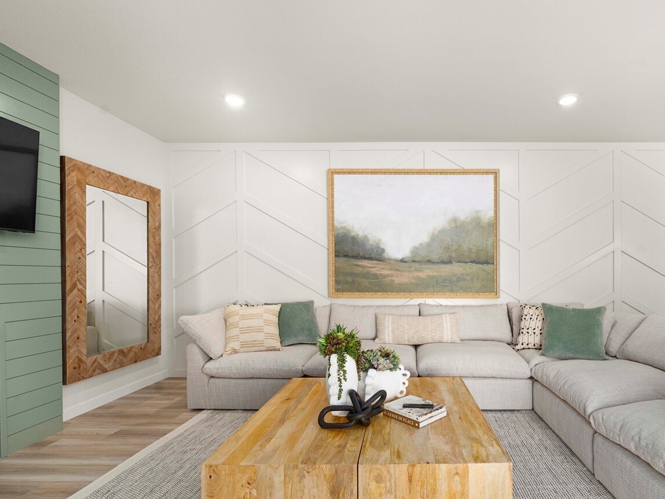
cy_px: 279
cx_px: 399
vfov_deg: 74.4
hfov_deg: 89.9
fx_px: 327
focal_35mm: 17
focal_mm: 12
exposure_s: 1/30
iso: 3200
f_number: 8
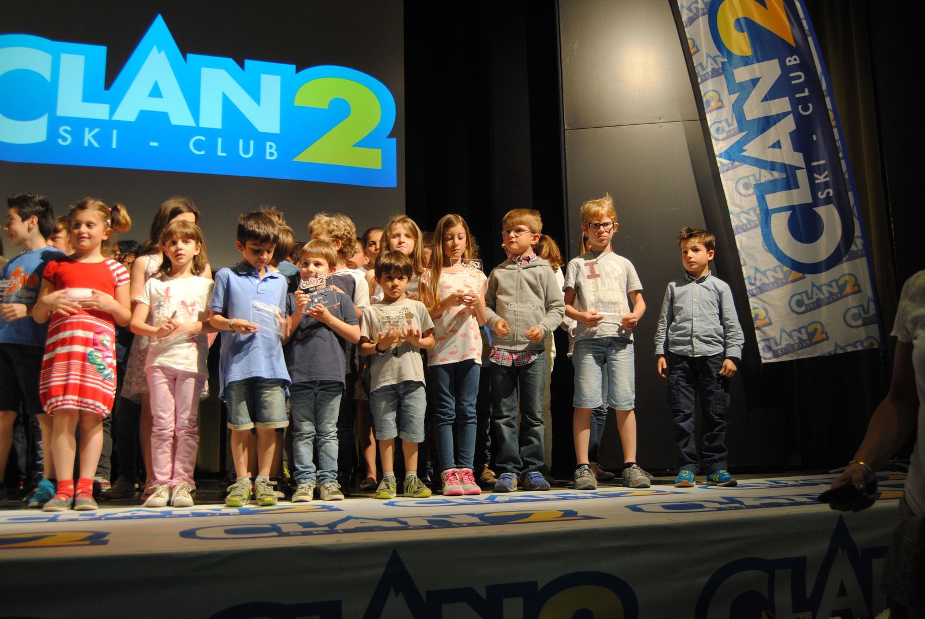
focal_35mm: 34
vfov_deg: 38.5
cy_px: 310
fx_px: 887
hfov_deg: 55.1
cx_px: 462
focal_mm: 23
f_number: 3.8
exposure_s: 1/30
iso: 250
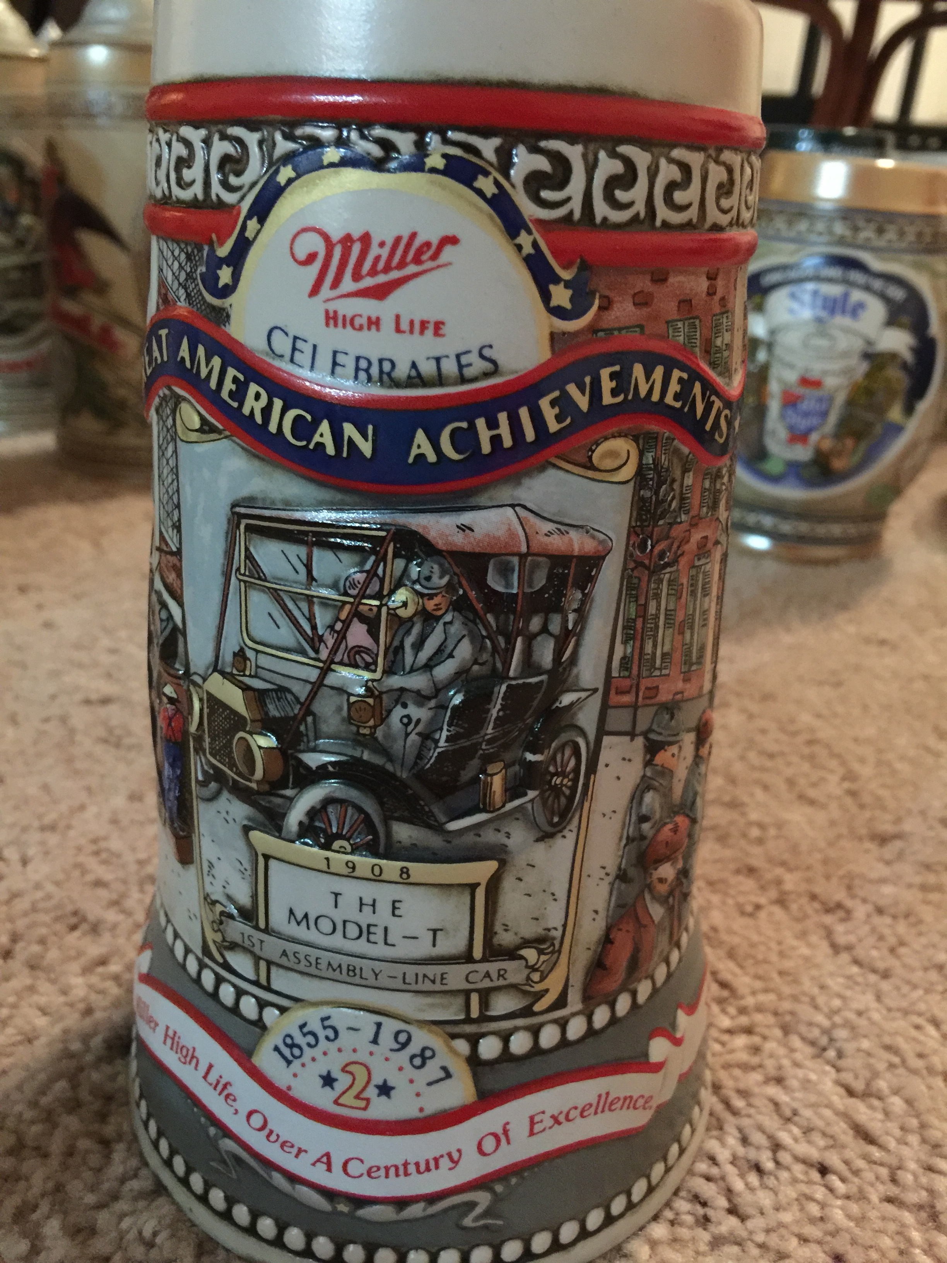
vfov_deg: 61.7
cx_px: 474
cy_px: 632
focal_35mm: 29
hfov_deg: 48.2
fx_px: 1058
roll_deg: -3.5
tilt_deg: -23.2
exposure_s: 1/4
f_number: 2.2
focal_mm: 4.15
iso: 160
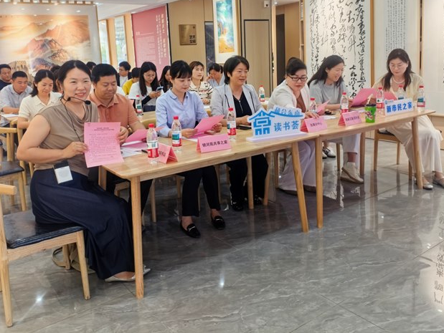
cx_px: 201
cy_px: 120
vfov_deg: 45.0
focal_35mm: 31
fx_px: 398
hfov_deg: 58.2
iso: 250
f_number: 4
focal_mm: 5.75
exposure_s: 1/50
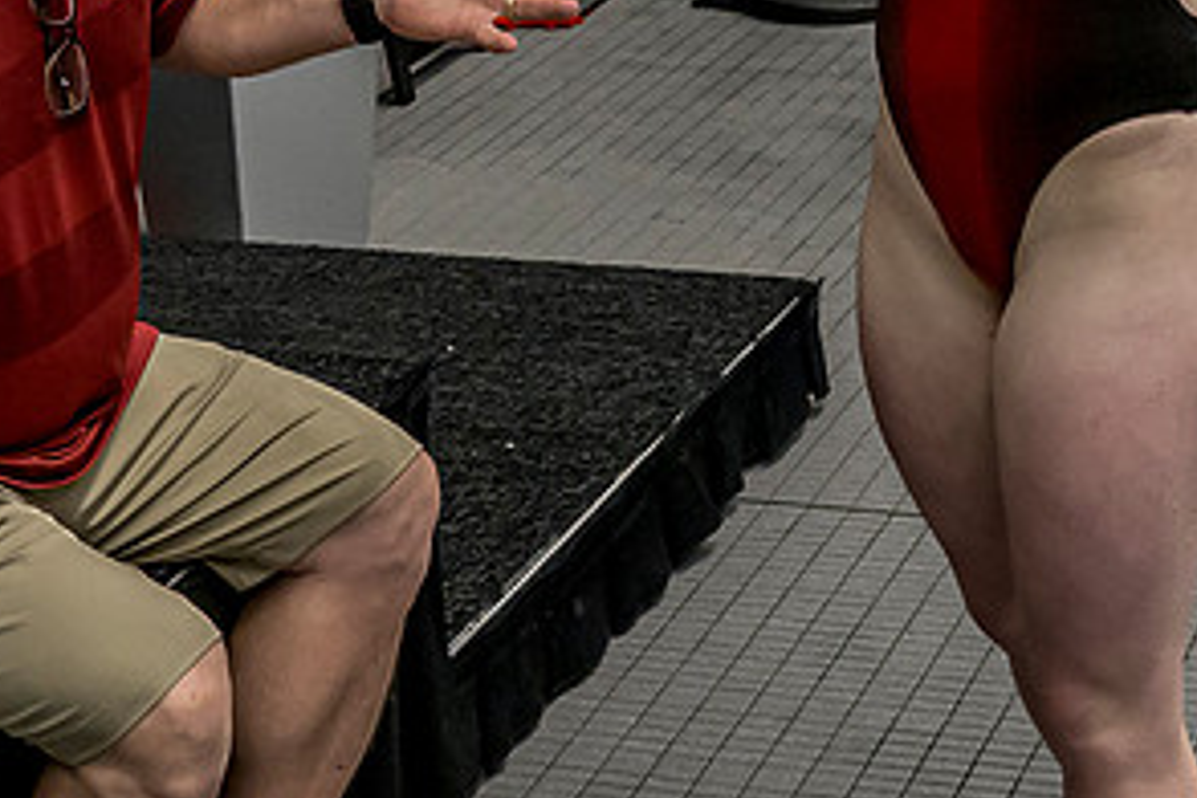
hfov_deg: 19.8
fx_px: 3424
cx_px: 798
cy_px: -391
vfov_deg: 12.6
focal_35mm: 103
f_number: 2.8
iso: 1000
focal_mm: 18
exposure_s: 1/500
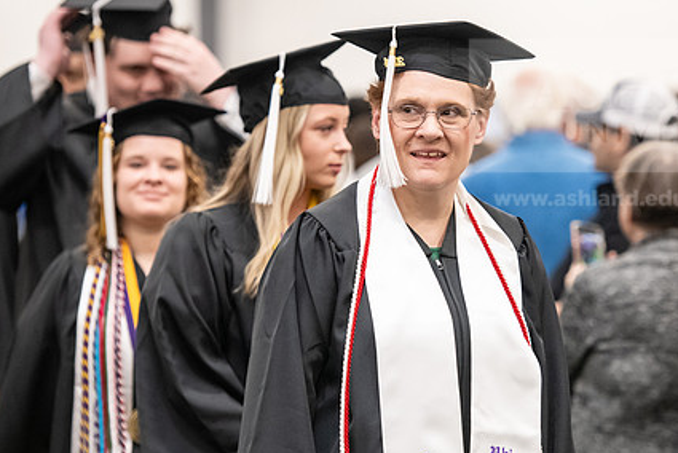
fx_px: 3599
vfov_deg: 7.2
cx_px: 421
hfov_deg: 10.8
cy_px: 232
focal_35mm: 191
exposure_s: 1/200
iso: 3200
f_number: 3.2
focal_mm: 140
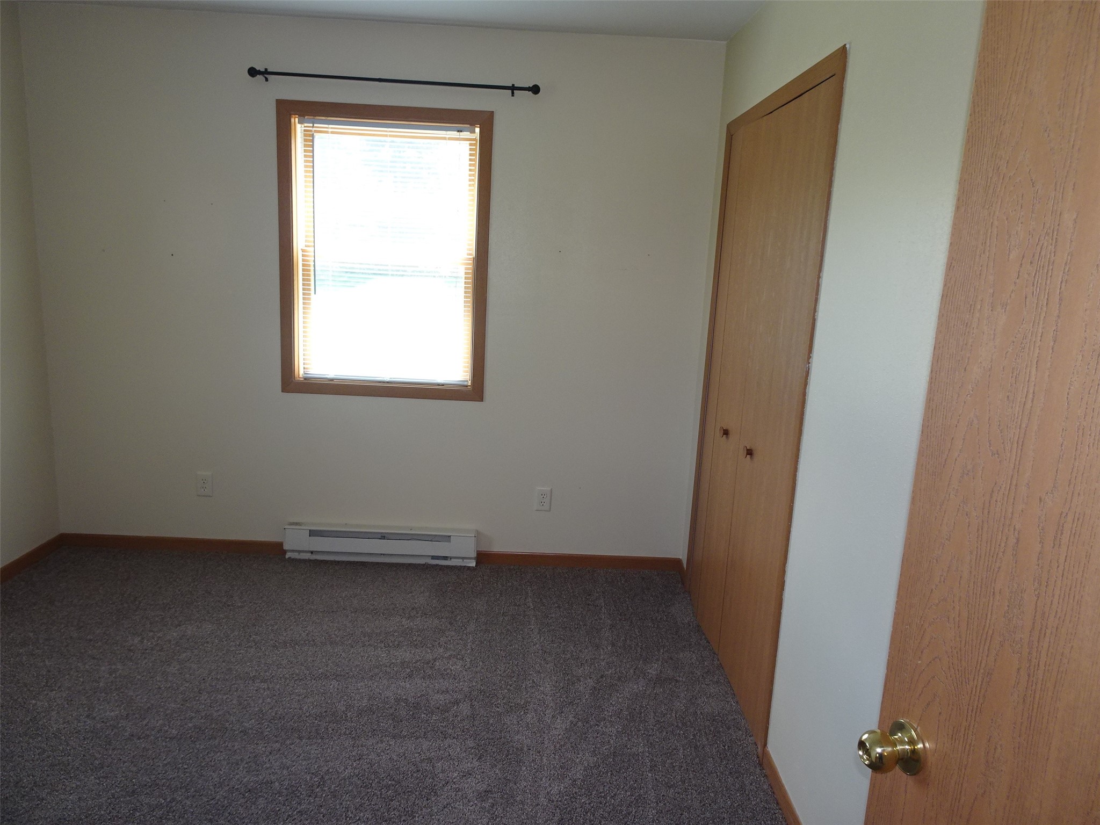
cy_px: 412
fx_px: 763
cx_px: 550
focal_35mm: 24
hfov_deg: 71.6
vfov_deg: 56.8
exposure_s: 1/30
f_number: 3.5
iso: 125
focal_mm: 4.1
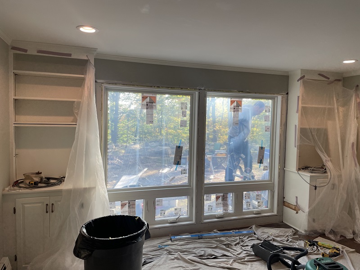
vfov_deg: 53.1
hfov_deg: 67.3
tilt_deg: -3.2
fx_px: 270
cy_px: 135
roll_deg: -0.8
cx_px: 180
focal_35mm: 26
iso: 40
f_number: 1.6
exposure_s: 1/120
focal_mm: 4.2
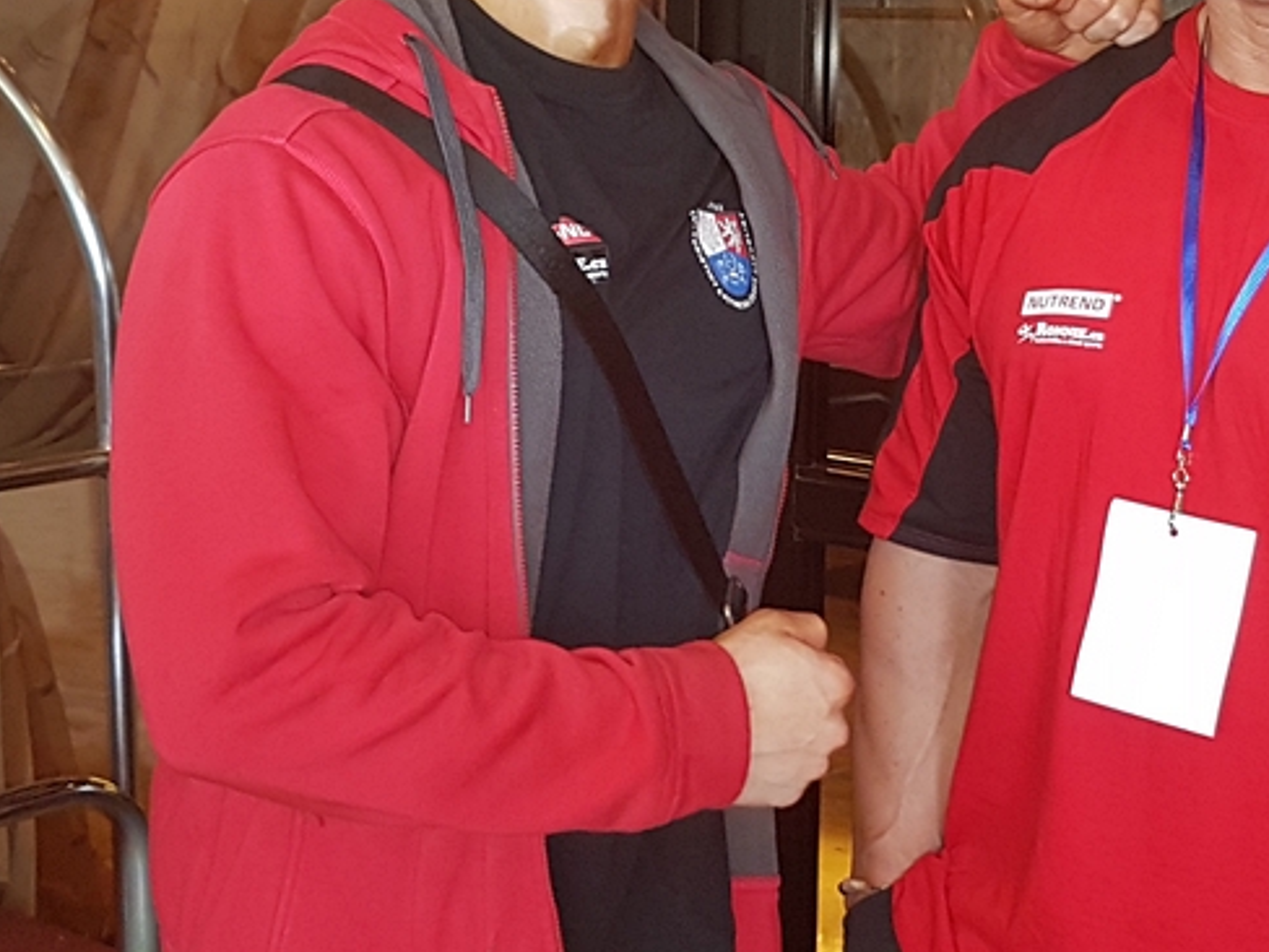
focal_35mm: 64
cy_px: 398
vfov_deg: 22.9
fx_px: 2346
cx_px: 788
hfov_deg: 30.2
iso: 160
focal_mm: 4.2
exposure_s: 1/24
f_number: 1.7
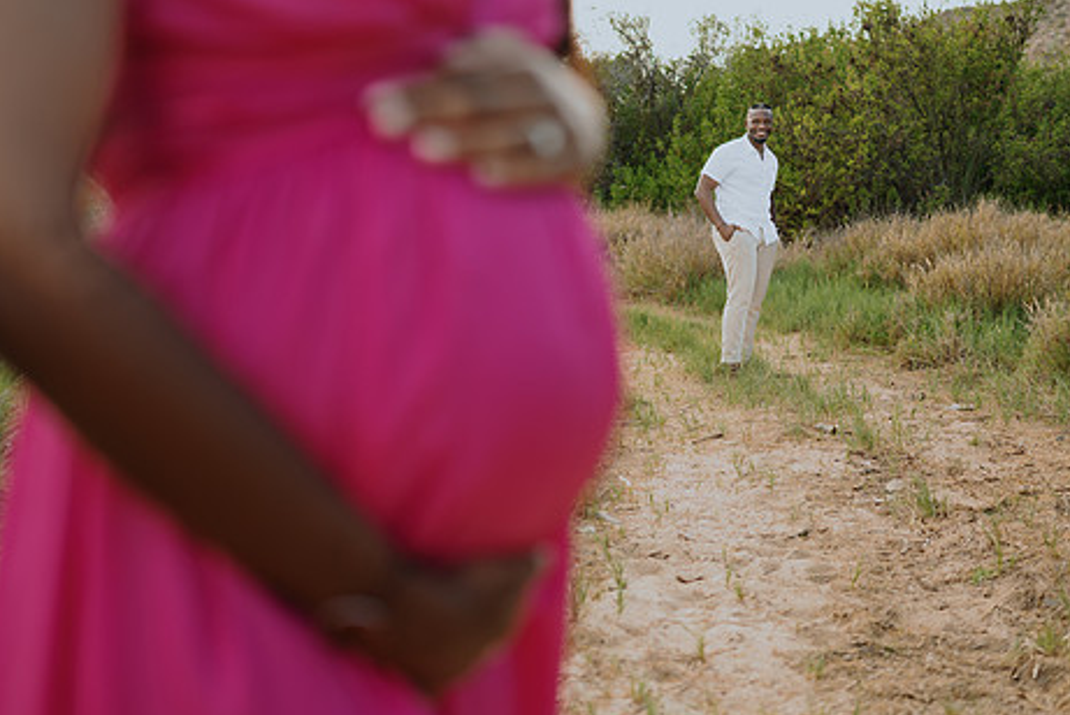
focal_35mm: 44
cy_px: 315
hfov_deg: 44.4
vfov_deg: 30.5
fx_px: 1309
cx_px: 485
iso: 50
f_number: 1.8
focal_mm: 35
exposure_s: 1/500
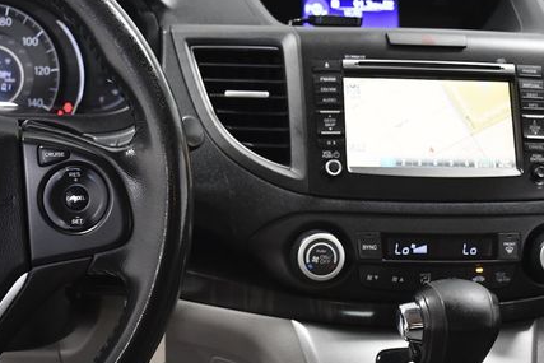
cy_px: 196
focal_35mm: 54
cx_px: 238
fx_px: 816
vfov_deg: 25.1
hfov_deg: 36.8
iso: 2500
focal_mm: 24
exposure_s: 1/250
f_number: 3.8
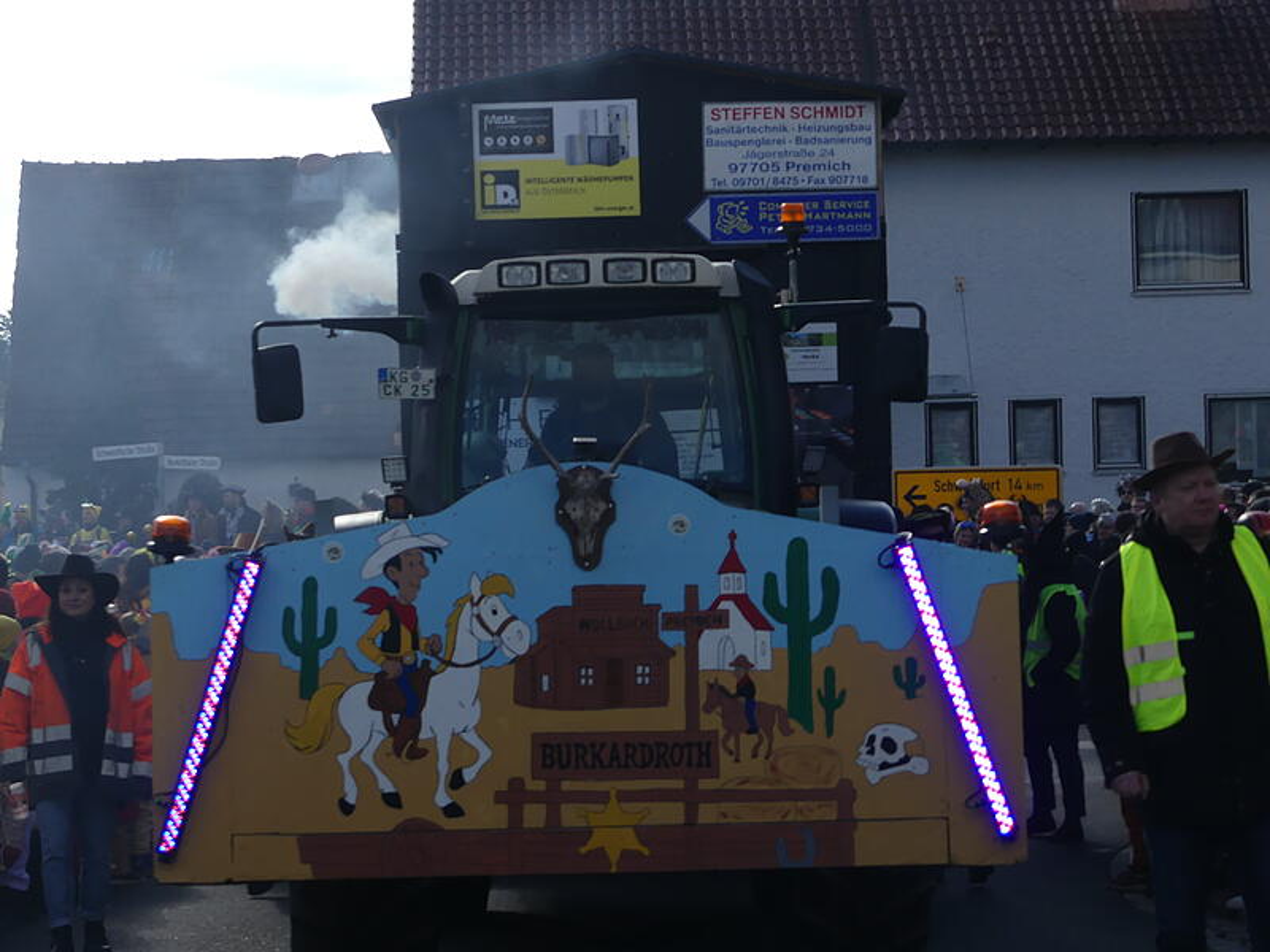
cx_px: 635
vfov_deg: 13.2
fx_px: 4109
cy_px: 476
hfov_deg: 17.6
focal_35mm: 112
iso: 100
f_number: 4
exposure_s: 1/800
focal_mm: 20.1
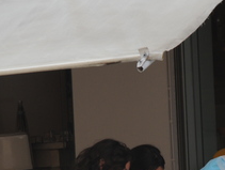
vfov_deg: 2.3
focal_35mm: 654
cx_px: 132
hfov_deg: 3.0
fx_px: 4258
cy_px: 168
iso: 400
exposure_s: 1/100
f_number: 18
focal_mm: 200
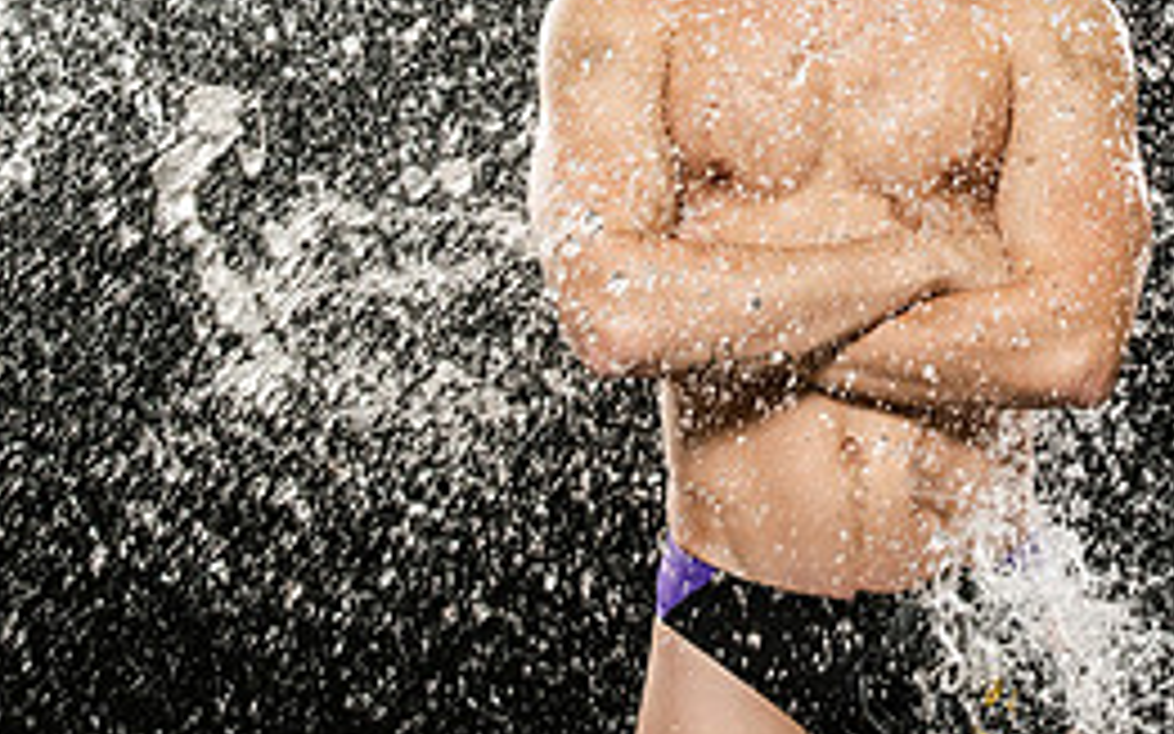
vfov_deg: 6.4
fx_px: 6526
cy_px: -25
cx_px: 877
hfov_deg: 10.3
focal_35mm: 204
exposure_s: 1/200
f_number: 6.3
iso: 500
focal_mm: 90
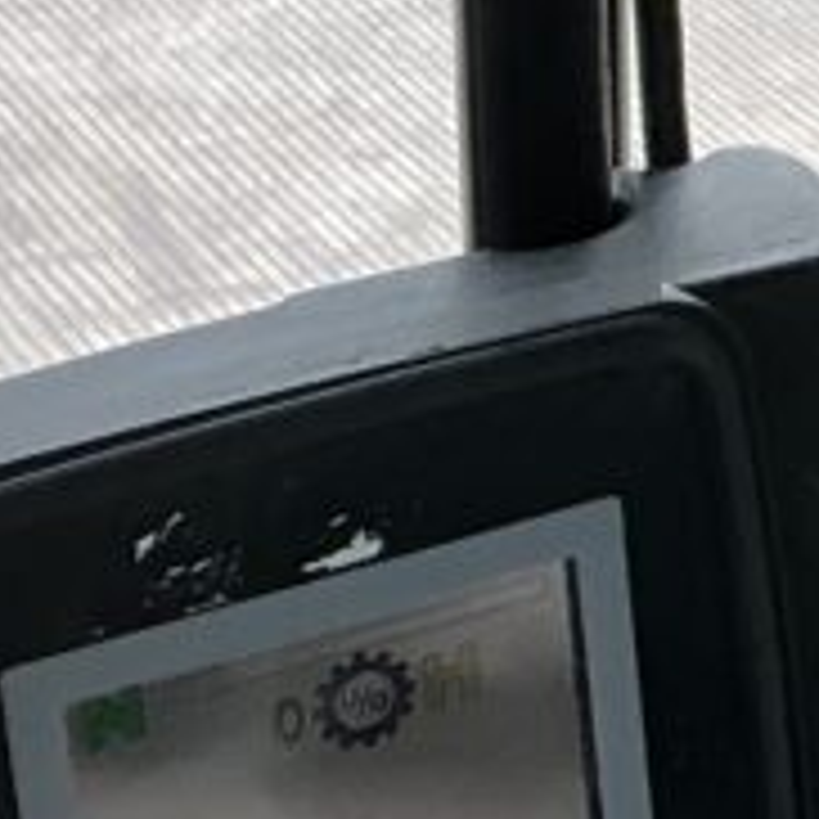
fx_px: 3721
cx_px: 1328
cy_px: -688
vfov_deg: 11.6
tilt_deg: -14.9
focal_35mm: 139
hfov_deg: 11.9
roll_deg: -2.4
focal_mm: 3
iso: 20
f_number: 1.8
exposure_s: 1/205
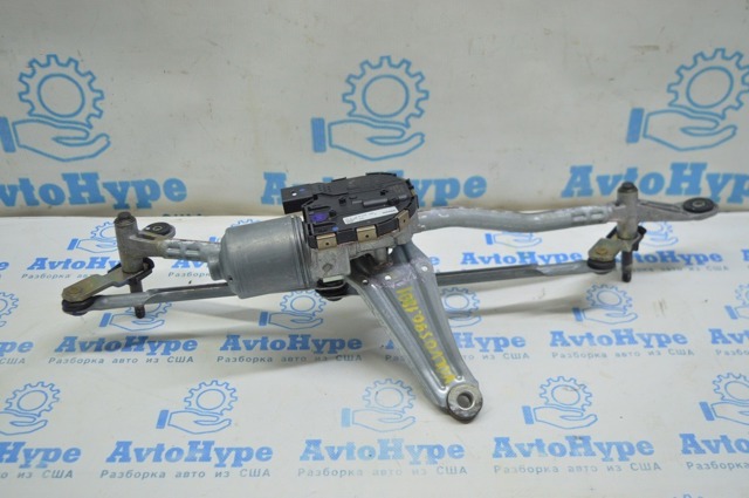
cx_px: 374
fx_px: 779
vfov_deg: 35.4
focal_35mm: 38
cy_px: 249
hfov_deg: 51.3
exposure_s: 1/50
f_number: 4
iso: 400
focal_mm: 25
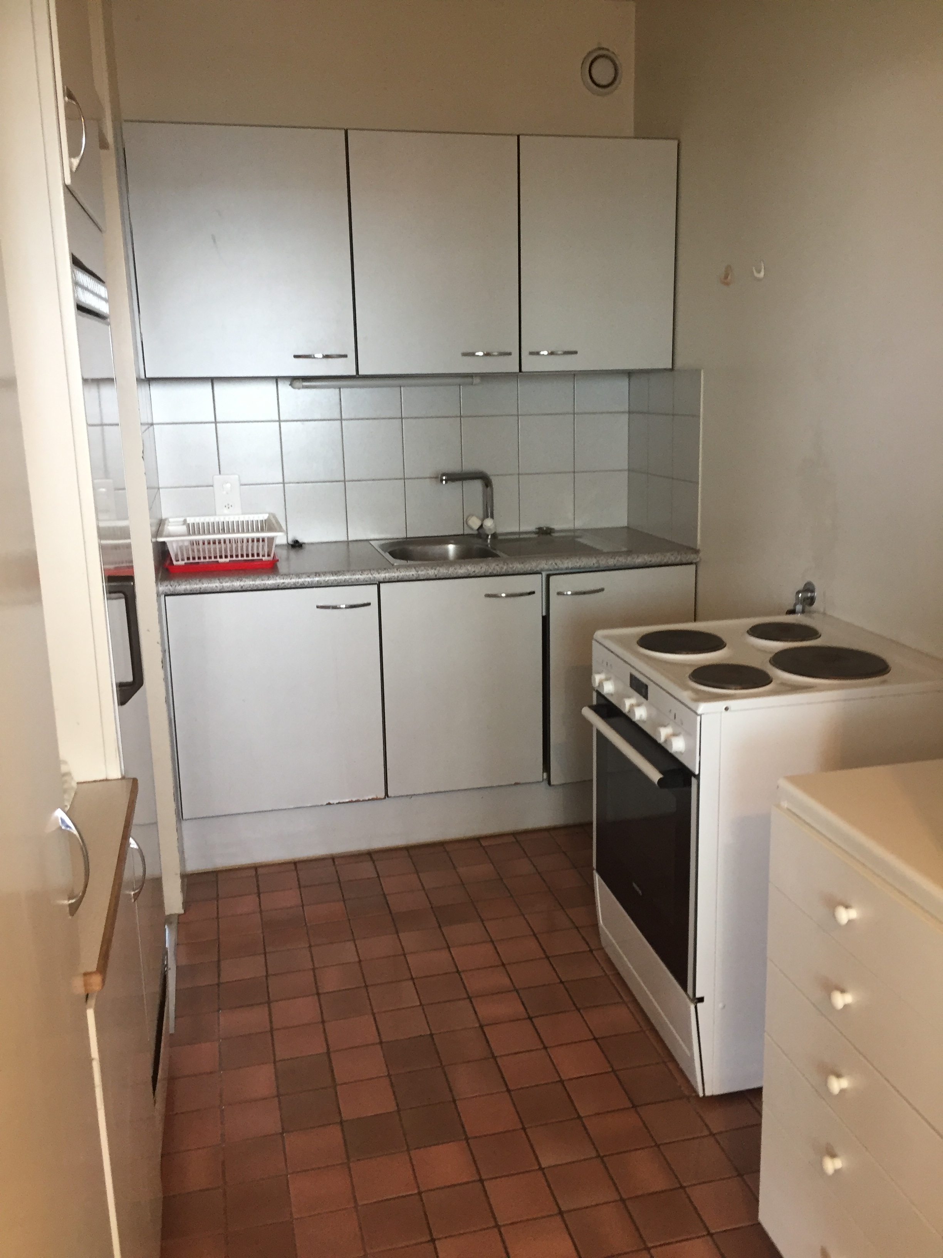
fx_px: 1053
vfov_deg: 61.7
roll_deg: +0.3
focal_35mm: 29
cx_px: 472
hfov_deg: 48.2
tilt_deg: -14.5
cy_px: 629
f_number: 2.2
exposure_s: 1/33
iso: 125
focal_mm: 4.15
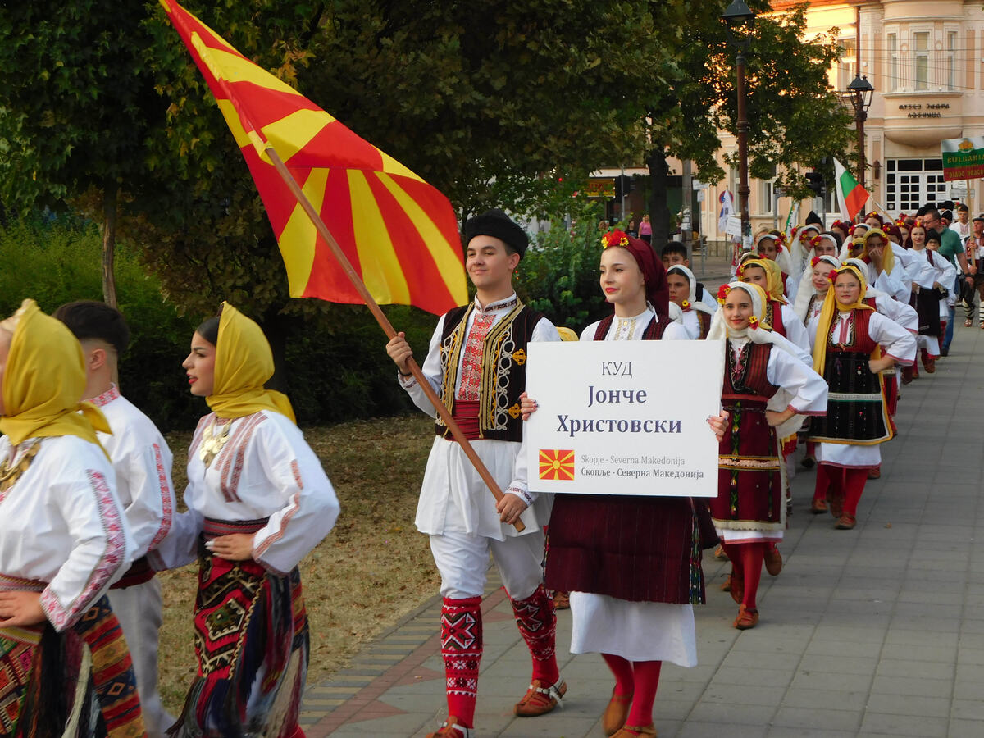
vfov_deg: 20.7
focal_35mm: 71
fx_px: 2018
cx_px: 492
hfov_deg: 27.4
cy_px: 369
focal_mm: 12.6
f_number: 4.3
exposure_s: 1/100
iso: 125
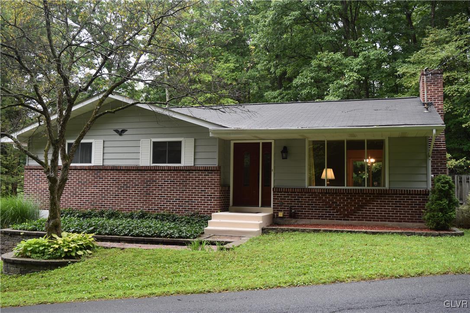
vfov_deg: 36.9
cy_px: 156
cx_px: 235
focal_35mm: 36
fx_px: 470
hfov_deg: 53.1
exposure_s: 1/100
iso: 400
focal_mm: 24
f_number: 5
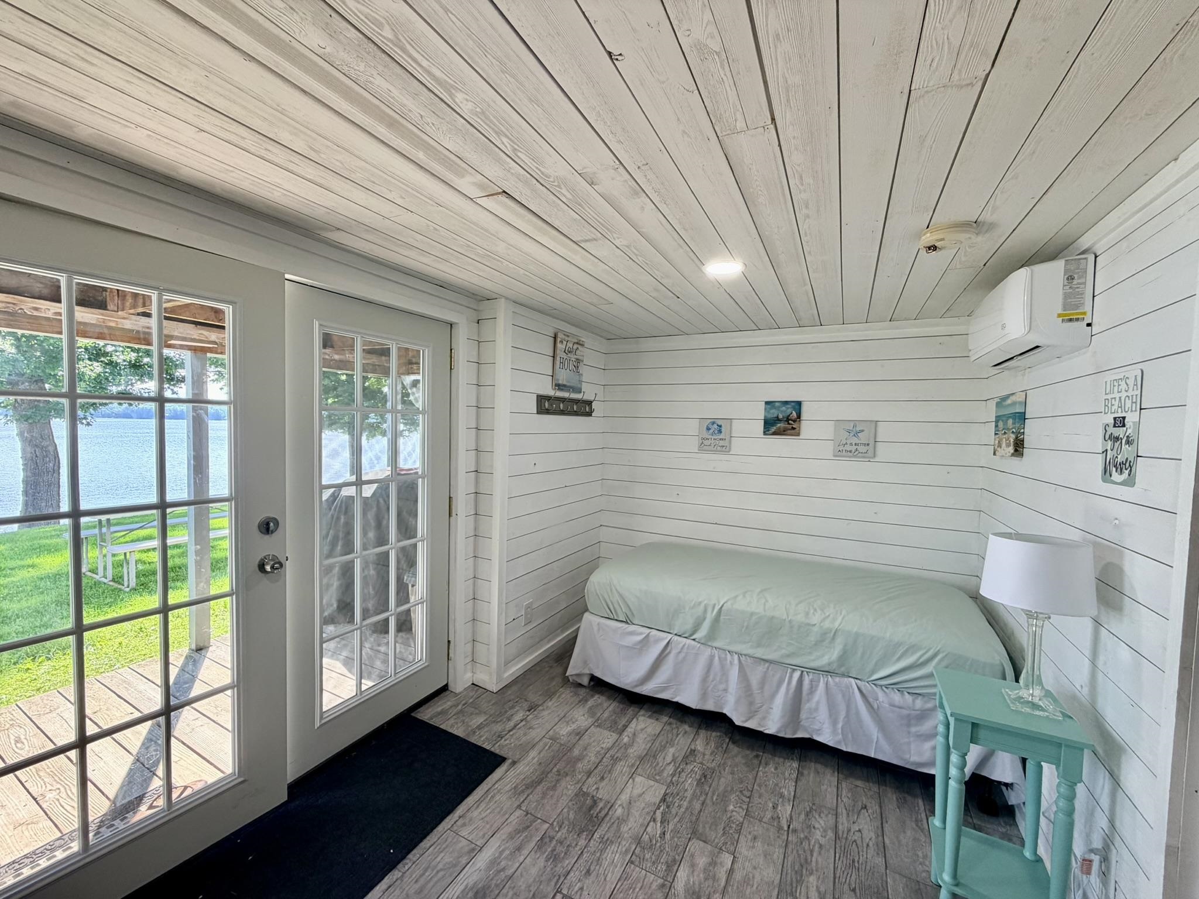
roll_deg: -0.8
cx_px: 600
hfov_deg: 102.1
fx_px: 485
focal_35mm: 14
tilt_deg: -2.7
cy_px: 450
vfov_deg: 85.7
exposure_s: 1/120
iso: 100
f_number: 2.2
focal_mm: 2.22
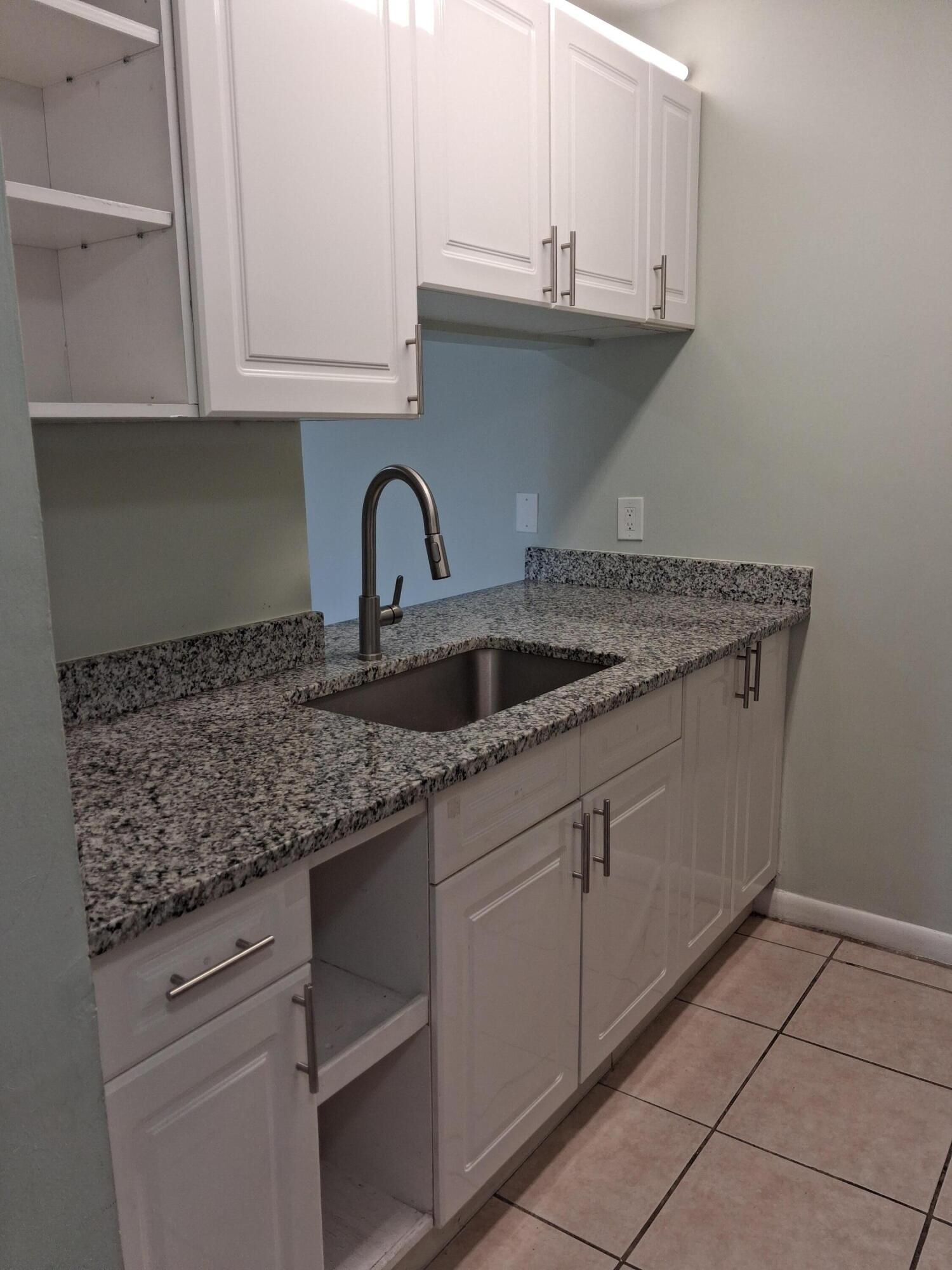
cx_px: 476
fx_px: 990
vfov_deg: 65.3
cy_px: 635
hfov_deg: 51.4
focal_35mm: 27
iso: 160
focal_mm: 4
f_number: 1.8
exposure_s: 1/120
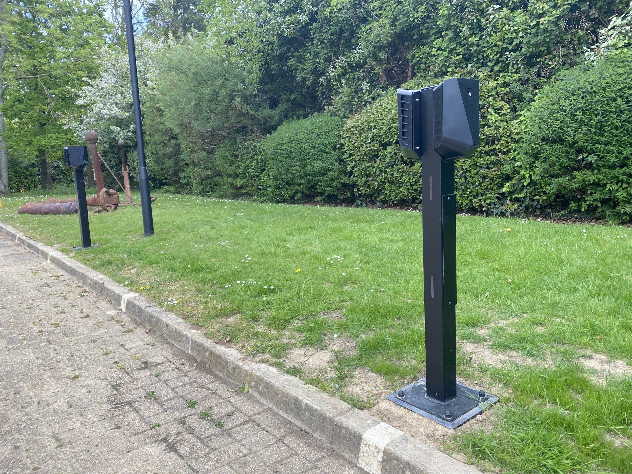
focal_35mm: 26
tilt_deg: -8.7
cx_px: 316
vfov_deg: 53.1
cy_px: 237
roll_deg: +2.6
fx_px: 475
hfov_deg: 67.3
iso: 32
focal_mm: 4.25
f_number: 1.8
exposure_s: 1/318
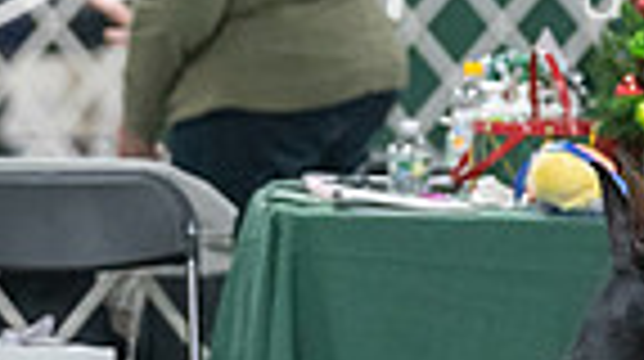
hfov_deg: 3.3
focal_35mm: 648
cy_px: 133
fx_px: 11051
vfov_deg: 1.9
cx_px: 437
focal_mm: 152
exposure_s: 1/320
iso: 6400
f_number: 2.8
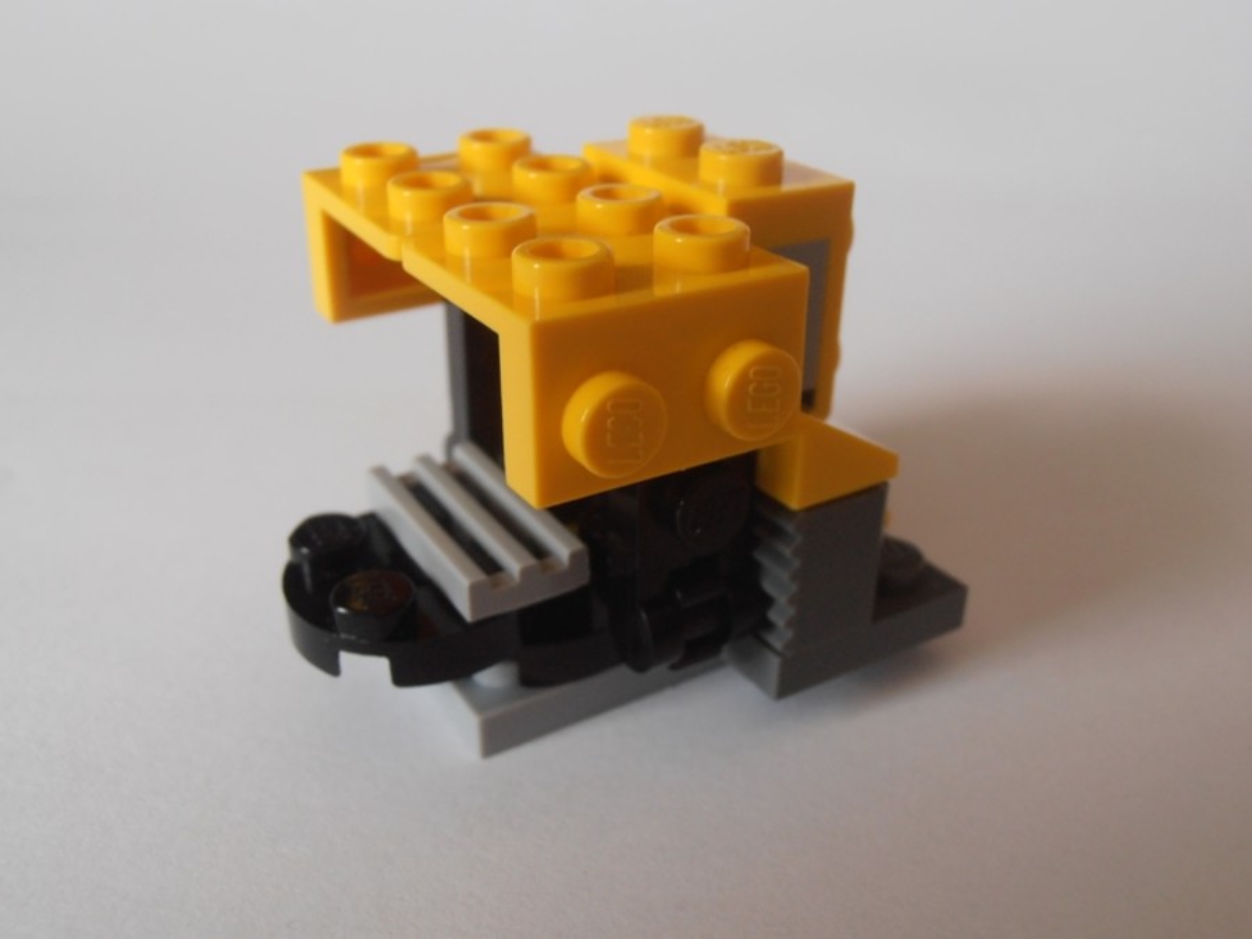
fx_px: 1338
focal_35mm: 37
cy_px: 470
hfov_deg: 50.1
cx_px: 626
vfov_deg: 38.7
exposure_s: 1/25
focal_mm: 6.61
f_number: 3.9
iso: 125
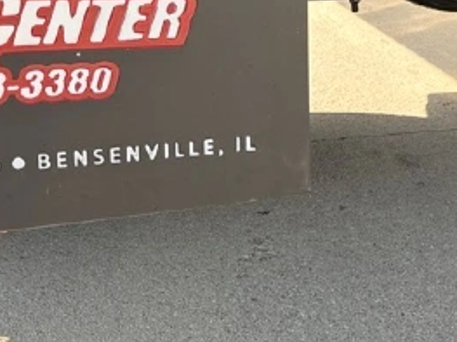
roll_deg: -1.7
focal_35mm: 73
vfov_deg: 19.8
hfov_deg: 25.1
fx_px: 963
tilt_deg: -13.3
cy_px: 35
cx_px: 483
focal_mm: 6.76
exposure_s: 1/621
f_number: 1.78
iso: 80
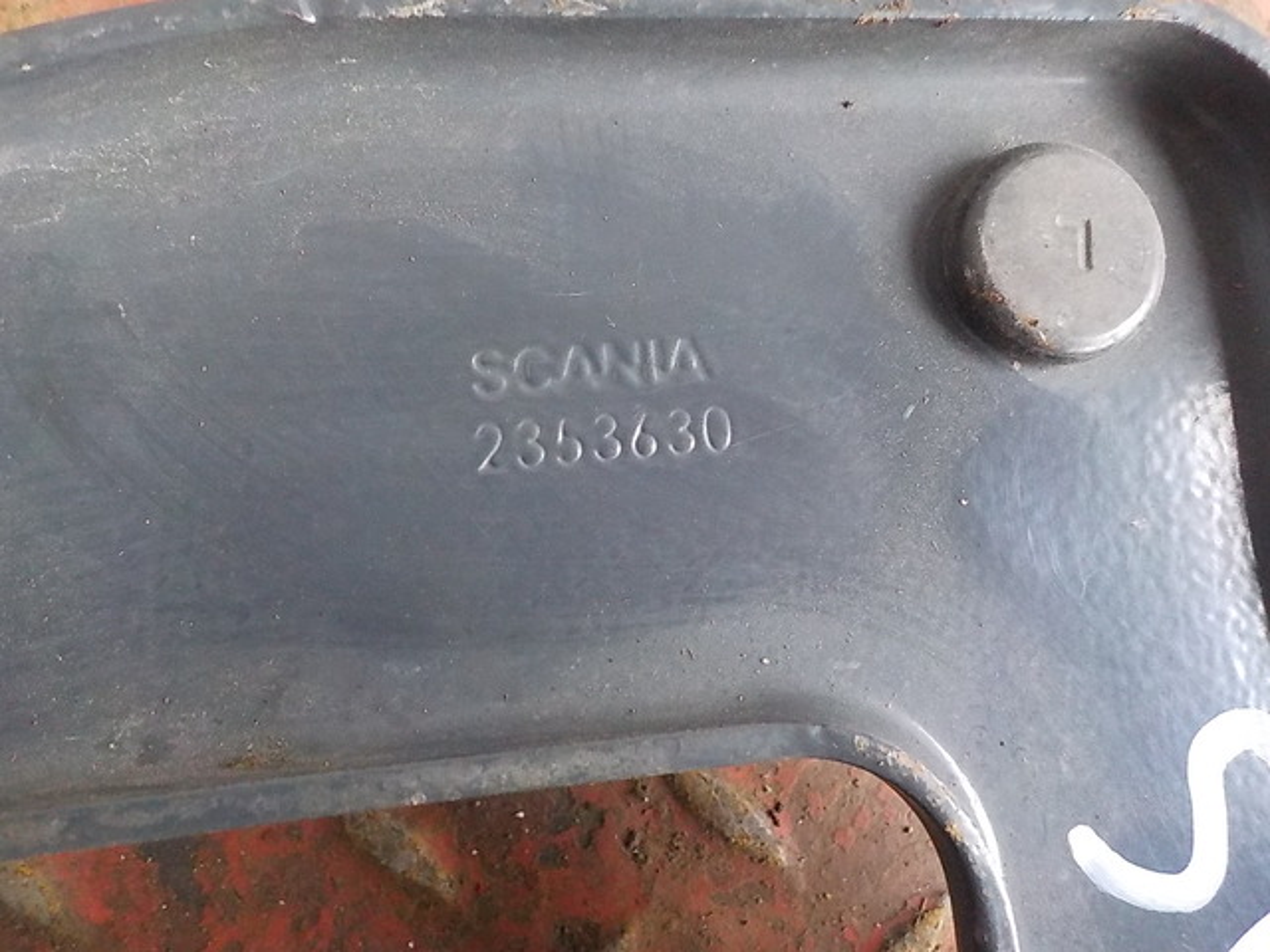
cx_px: 635
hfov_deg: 60.0
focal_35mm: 30
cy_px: 476
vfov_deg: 46.8
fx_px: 1101
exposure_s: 1/25
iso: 800
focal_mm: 4.1
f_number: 3.3
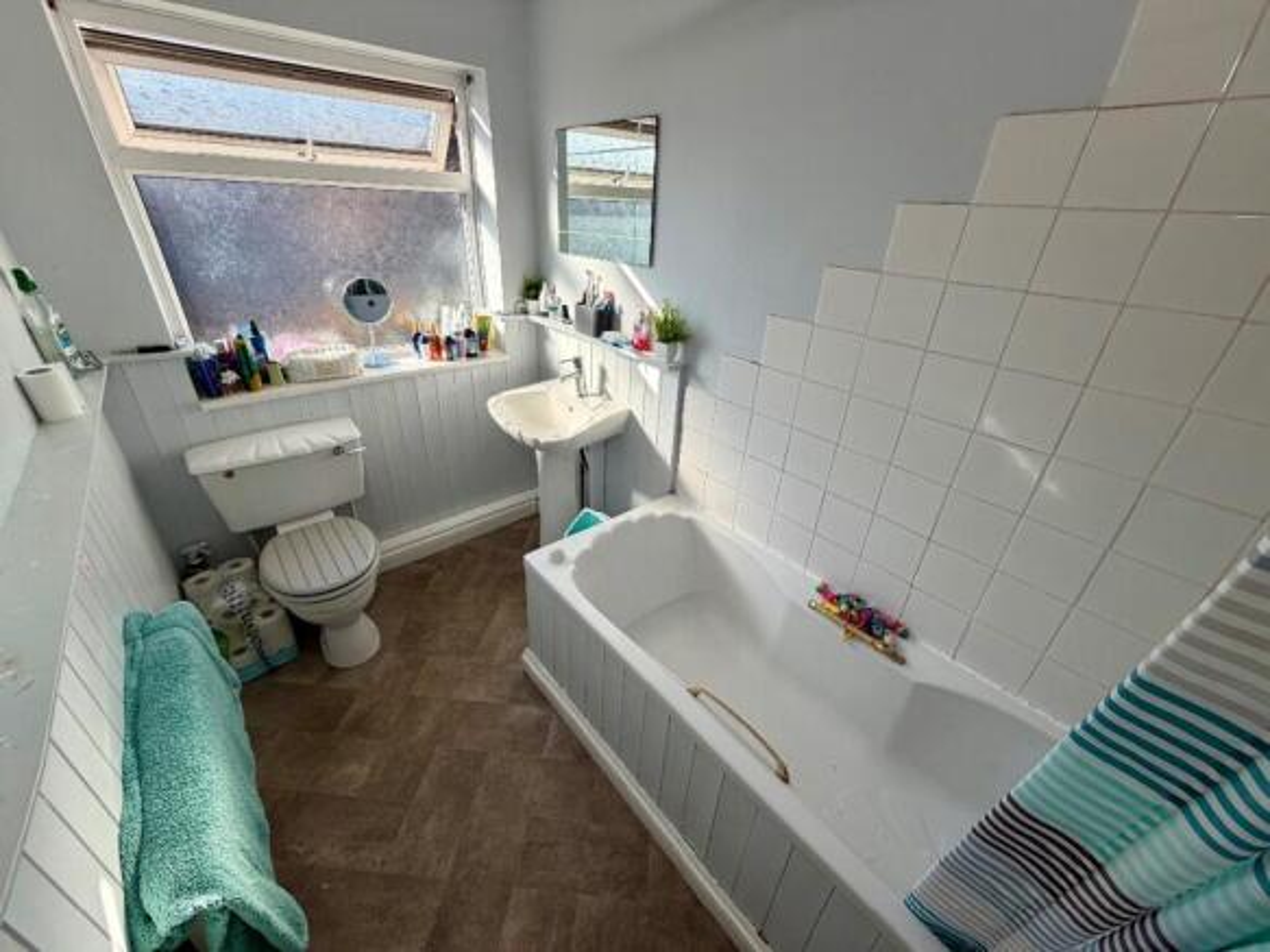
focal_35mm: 14
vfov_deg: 85.7
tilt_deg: -27.5
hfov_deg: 102.1
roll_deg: -3.1
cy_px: 476
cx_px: 635
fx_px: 514
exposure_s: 1/381
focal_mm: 2.22
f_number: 2.2
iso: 50
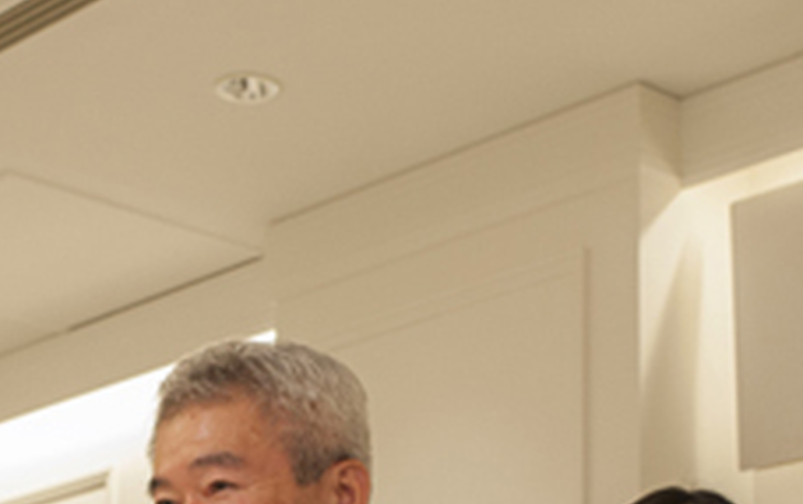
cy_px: 617
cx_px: 335
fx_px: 2191
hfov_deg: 20.8
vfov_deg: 12.8
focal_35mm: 100
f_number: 5.6
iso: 640
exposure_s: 1/100
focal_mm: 35
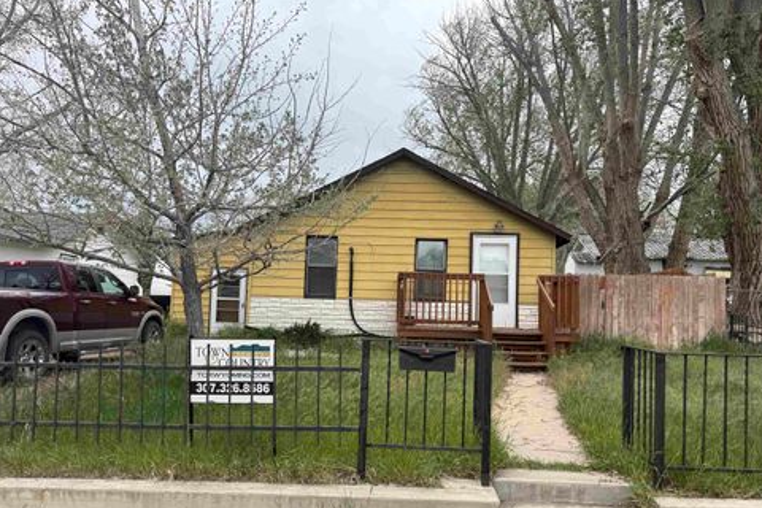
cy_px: 291
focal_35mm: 26
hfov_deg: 69.4
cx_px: 394
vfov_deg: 49.4
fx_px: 550
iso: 80
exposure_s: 1/2169
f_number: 1.78
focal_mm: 6.76
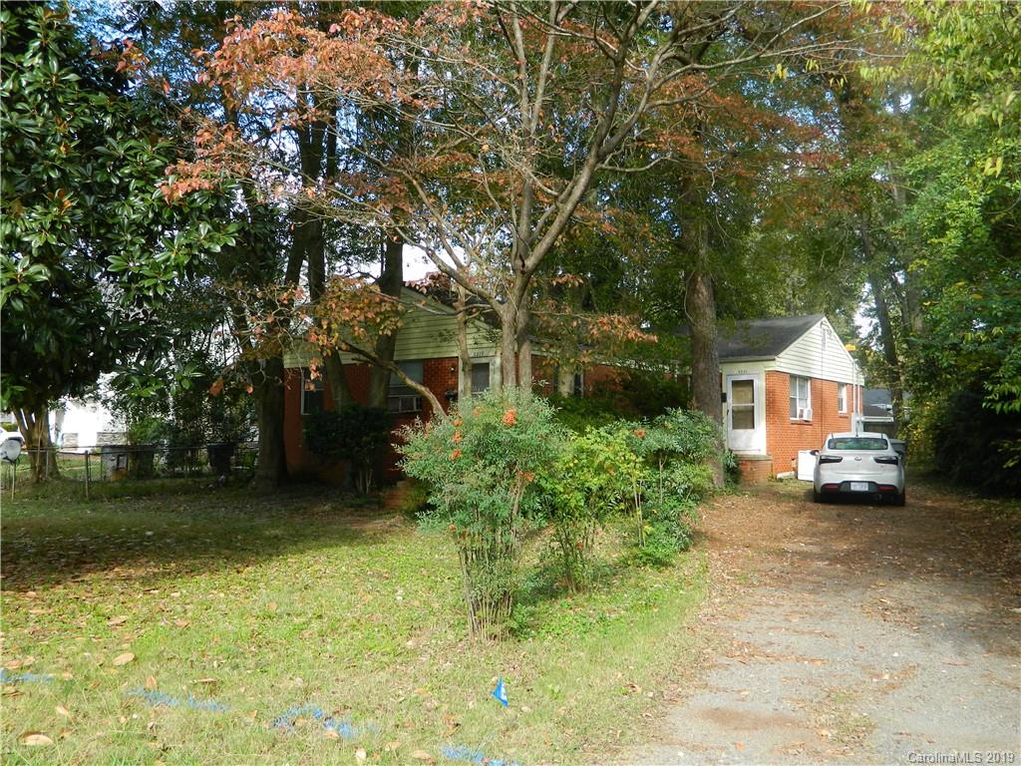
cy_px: 383
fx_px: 914
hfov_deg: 58.4
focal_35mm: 31
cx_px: 510
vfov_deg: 45.4
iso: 80
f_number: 3.2
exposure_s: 1/160
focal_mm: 5.6
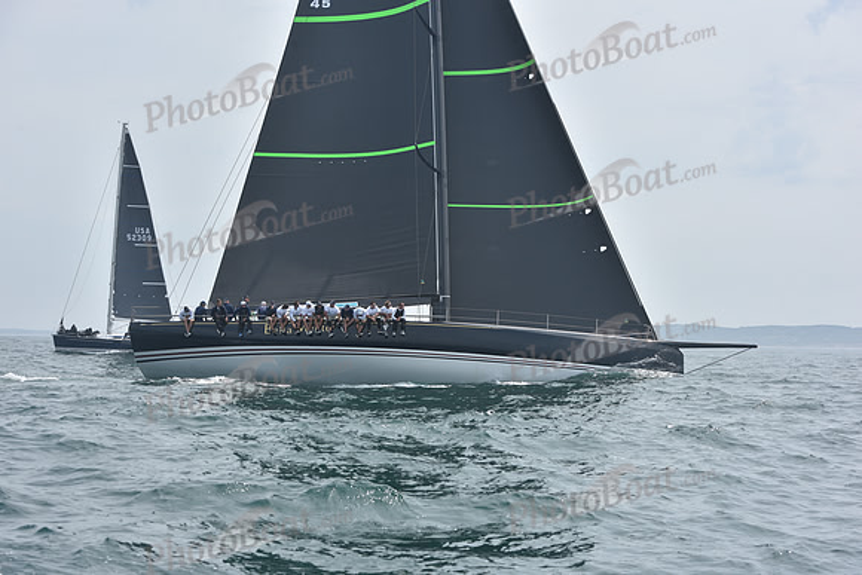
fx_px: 1676
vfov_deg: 19.5
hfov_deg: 28.8
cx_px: 431
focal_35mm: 70
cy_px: 288
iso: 250
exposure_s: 1/800
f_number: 9
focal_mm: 70
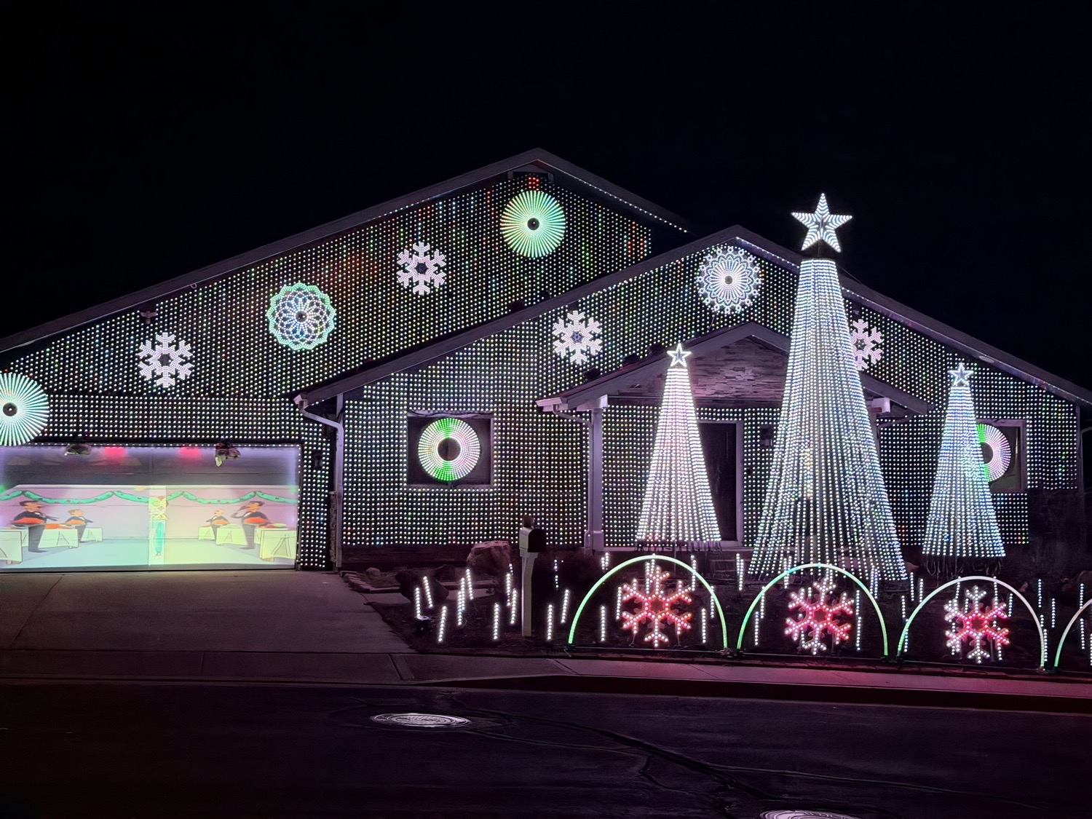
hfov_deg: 39.7
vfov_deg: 30.3
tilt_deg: +3.0
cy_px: 410
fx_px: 1514
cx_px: 546
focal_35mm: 48
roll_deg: -0.2
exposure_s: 1/30
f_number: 1.78
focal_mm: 6.76
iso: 500
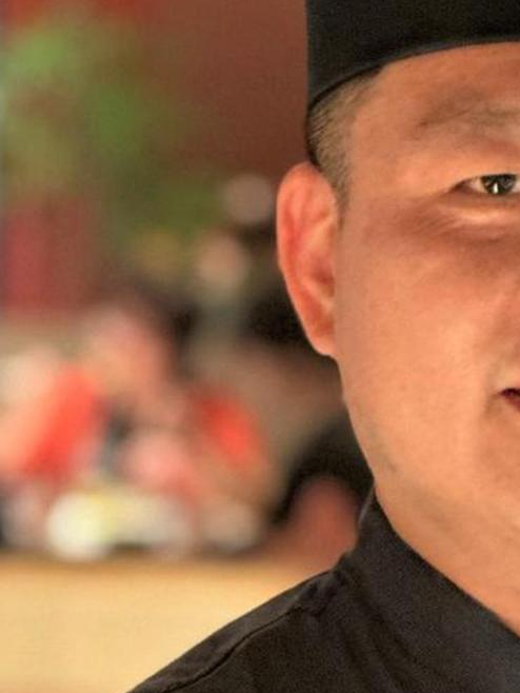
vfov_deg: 6.3
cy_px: 814
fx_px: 6245
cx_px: 615
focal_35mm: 312
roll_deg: -0.9
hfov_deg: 4.8
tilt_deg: -6.8
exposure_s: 1/15
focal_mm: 9
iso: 640
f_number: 2.8
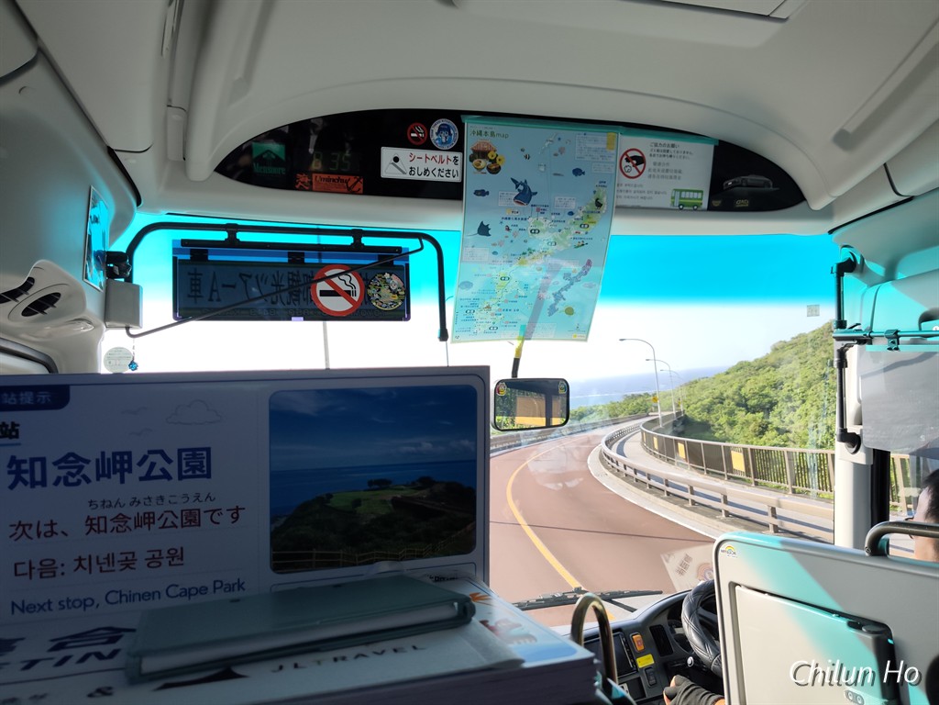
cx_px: 470
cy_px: 352
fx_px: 624
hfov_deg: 73.9
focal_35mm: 23
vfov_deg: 58.9
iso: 200
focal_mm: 6.07
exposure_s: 1/857
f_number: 1.7
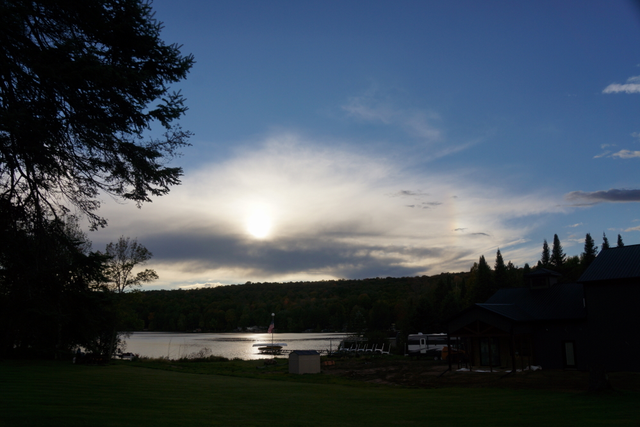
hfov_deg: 67.4
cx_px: 320
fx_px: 480
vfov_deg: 47.9
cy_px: 214
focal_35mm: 27
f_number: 8
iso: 100
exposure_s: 1/320
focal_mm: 18
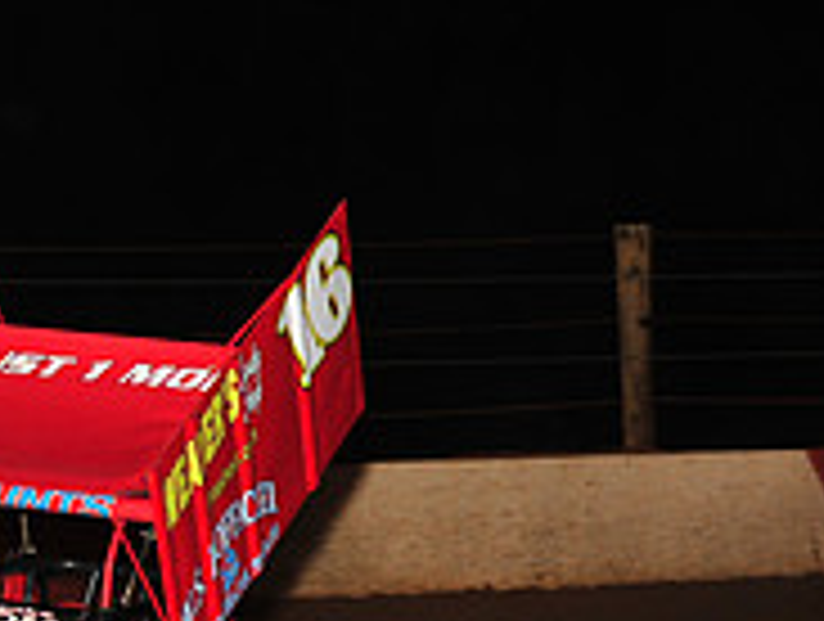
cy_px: 486
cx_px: -432
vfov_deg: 6.1
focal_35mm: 243
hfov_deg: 8.0
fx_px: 5796
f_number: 6.3
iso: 800
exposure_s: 1/250
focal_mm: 80
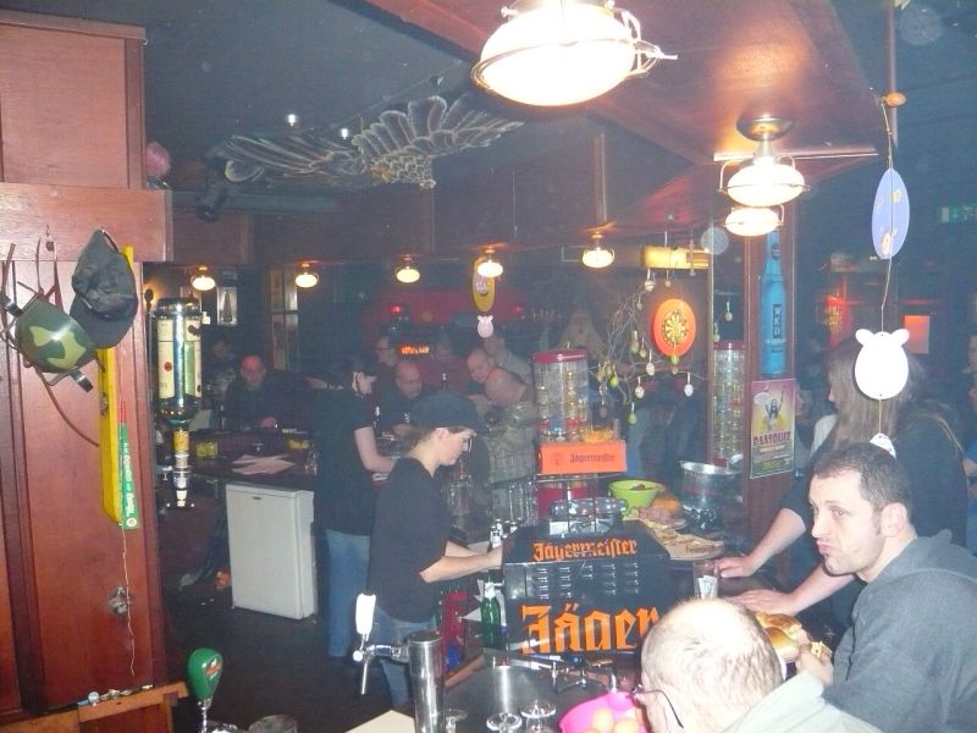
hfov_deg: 63.4
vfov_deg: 49.7
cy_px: 366
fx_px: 790
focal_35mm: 28
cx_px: 488
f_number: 2.8
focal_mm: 4.6
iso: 640
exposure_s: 1/30
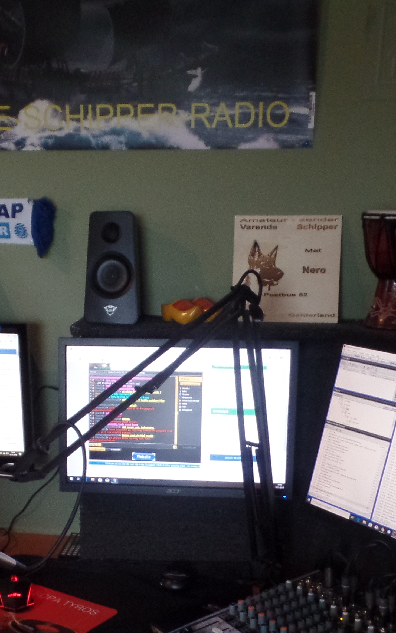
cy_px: 467
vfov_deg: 40.8
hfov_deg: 26.8
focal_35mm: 48
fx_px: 829
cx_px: 141
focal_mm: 4.1
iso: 400
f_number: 2.8
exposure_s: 1/30
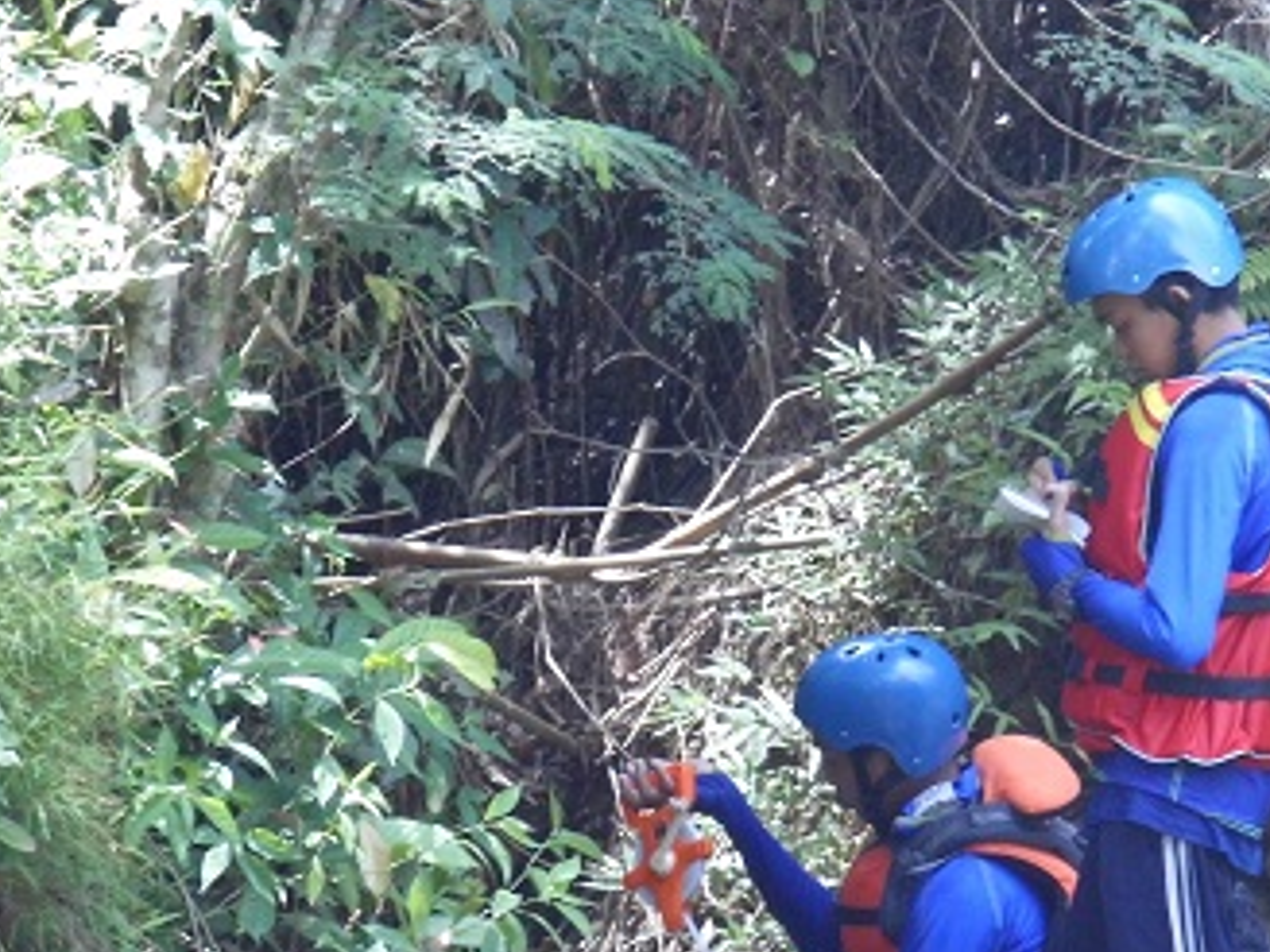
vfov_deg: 4.4
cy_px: 846
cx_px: 821
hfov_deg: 5.9
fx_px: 12401
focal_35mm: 338
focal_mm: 32.1
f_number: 5.1
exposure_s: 1/60
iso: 200
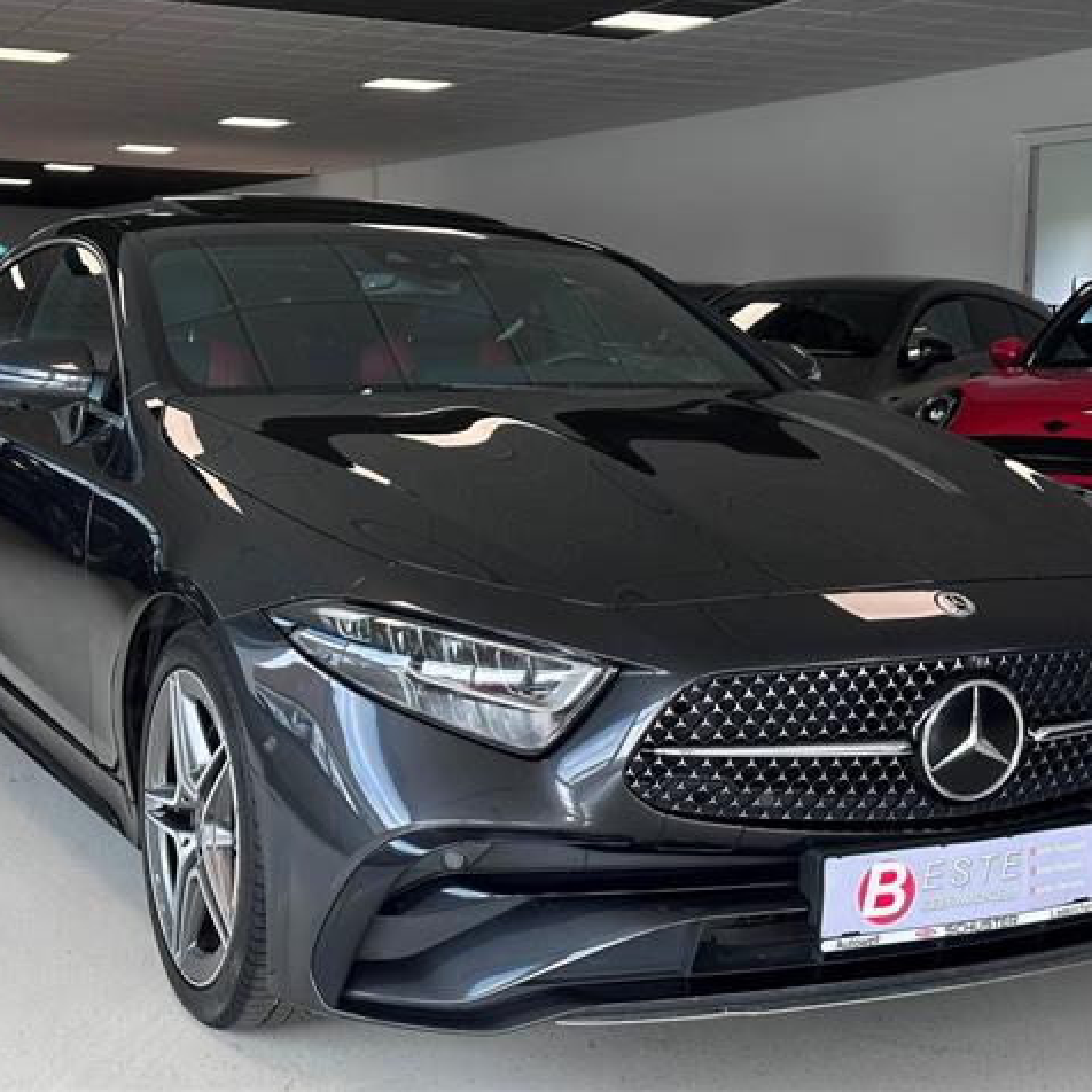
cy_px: 544
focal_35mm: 57
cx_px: 567
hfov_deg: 30.0
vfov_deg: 30.0
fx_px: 2034
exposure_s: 1/143
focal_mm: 6.86
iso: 80
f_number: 1.78
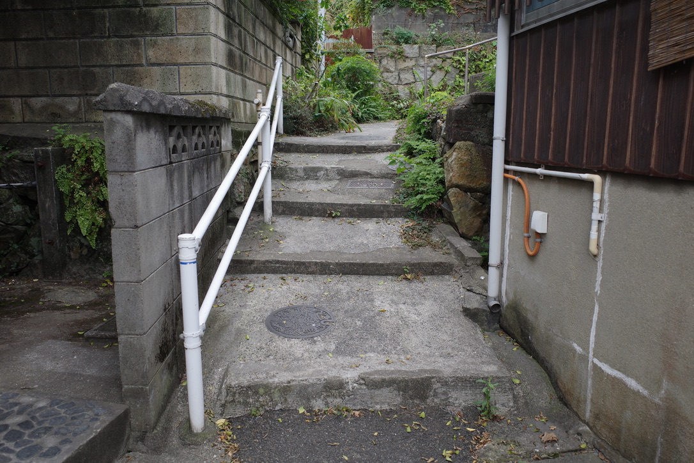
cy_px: 232
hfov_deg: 65.5
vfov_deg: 46.4
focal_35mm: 28
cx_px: 347
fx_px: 540
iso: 200
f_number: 3.5
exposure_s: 1/200
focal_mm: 18.3
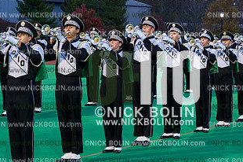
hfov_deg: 15.7
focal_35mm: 131
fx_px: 883
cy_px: 88
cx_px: 144
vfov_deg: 10.4
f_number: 5
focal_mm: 70
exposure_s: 1/250
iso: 1600
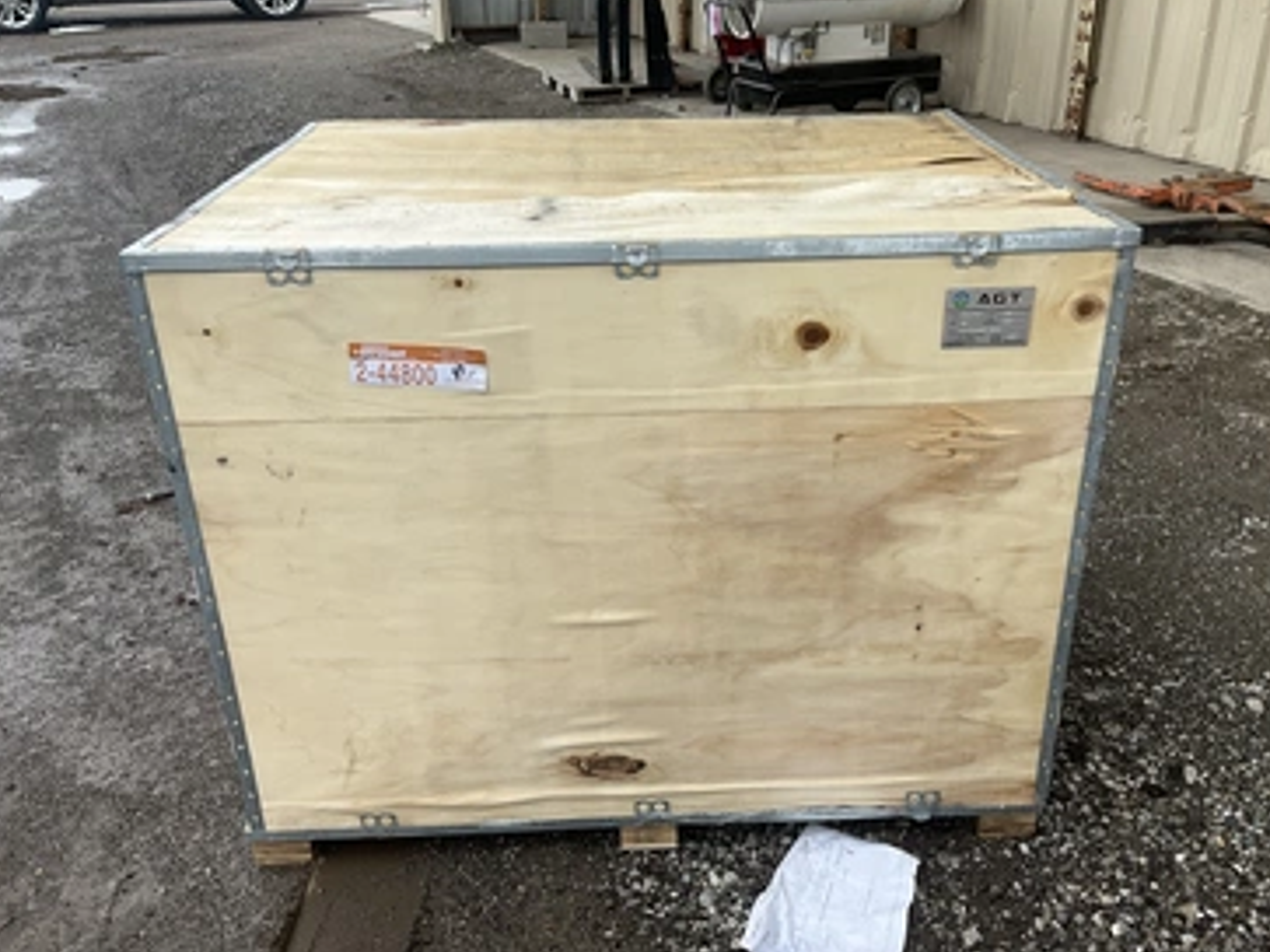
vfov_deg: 44.1
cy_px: 476
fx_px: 1174
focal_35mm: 32
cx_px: 679
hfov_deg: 56.8
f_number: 1.8
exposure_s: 1/222
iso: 20
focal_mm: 3
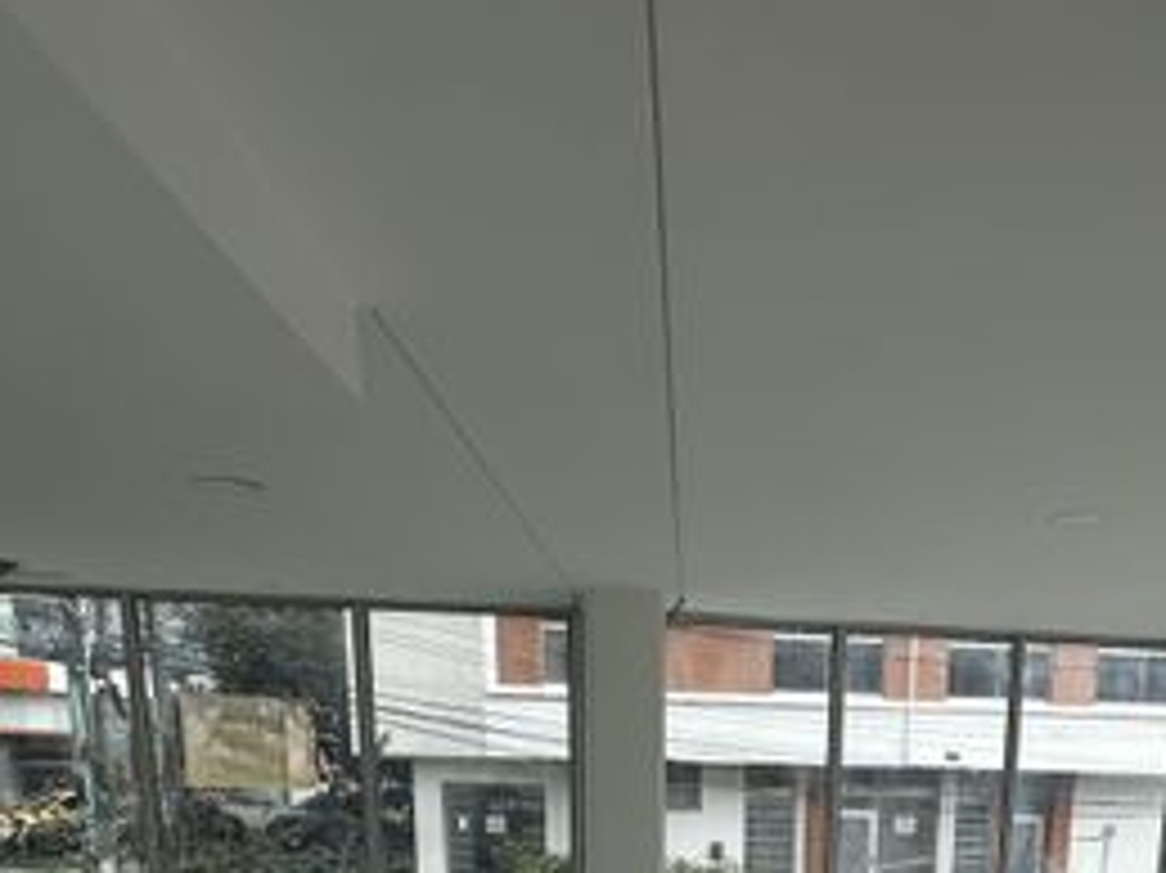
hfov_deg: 50.6
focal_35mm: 36
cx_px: 763
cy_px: 1066
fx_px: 1212
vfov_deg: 32.3
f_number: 2.2
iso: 40
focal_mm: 2.22
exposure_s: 1/651
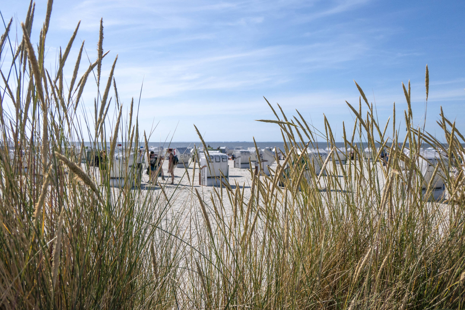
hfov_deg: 57.2
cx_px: 232
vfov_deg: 40.0
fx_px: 426
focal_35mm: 33
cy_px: 155
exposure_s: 1/5000
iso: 125
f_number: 4
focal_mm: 11.9
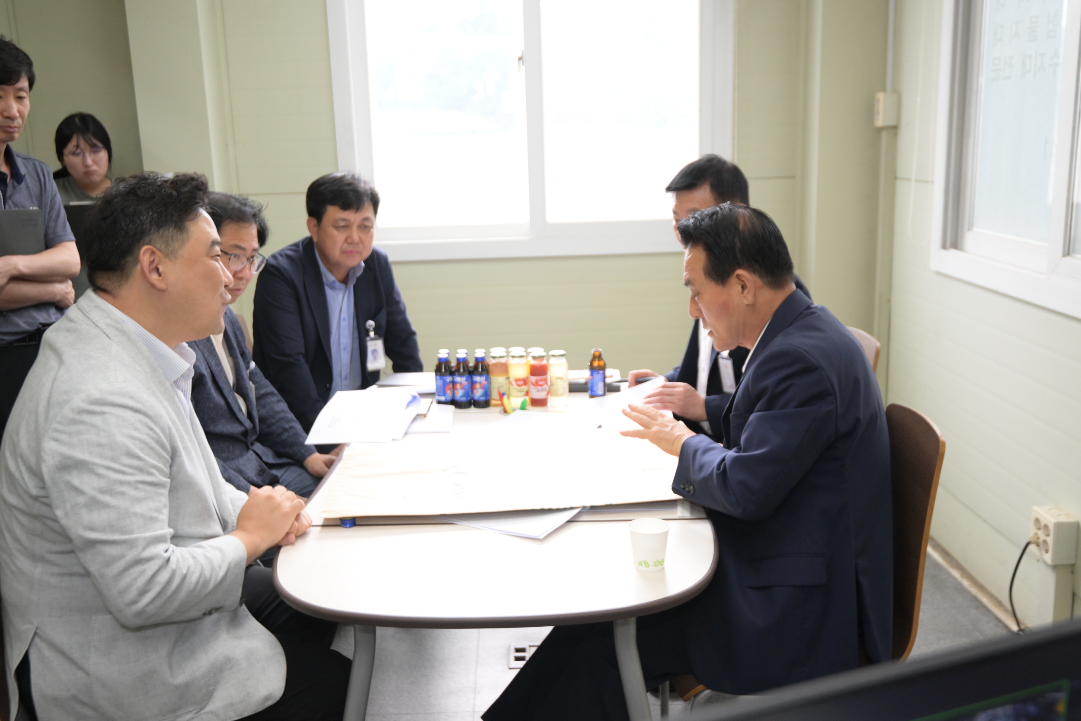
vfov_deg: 37.8
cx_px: 540
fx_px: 1051
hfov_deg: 54.4
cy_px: 360
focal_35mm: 35
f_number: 4
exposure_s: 1/200
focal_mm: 35
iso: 1600
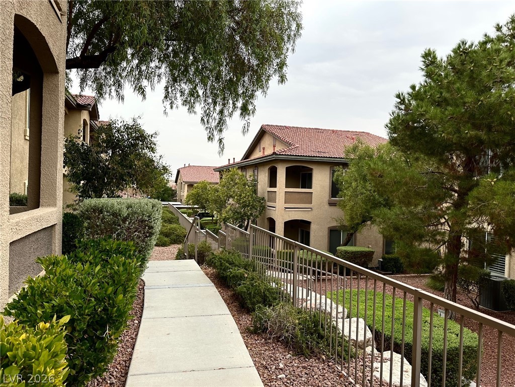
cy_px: 194
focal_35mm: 24
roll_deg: -1.7
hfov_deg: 71.6
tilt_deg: -1.3
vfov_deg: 56.8
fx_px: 357
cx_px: 258
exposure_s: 1/3155
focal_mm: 6.86
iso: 80
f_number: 1.78
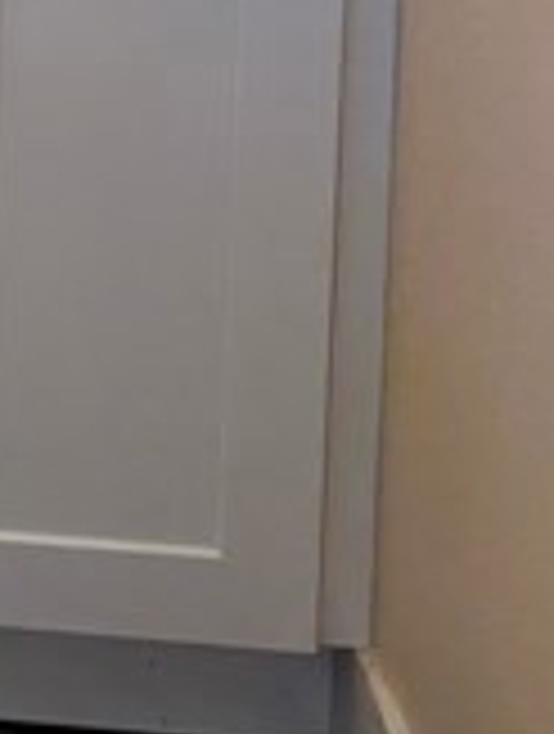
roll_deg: +0.0
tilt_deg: -5.1
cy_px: -1126
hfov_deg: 8.2
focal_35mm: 163
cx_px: -914
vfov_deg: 10.2
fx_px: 3465
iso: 80
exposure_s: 1/120
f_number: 1.6
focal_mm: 5.96
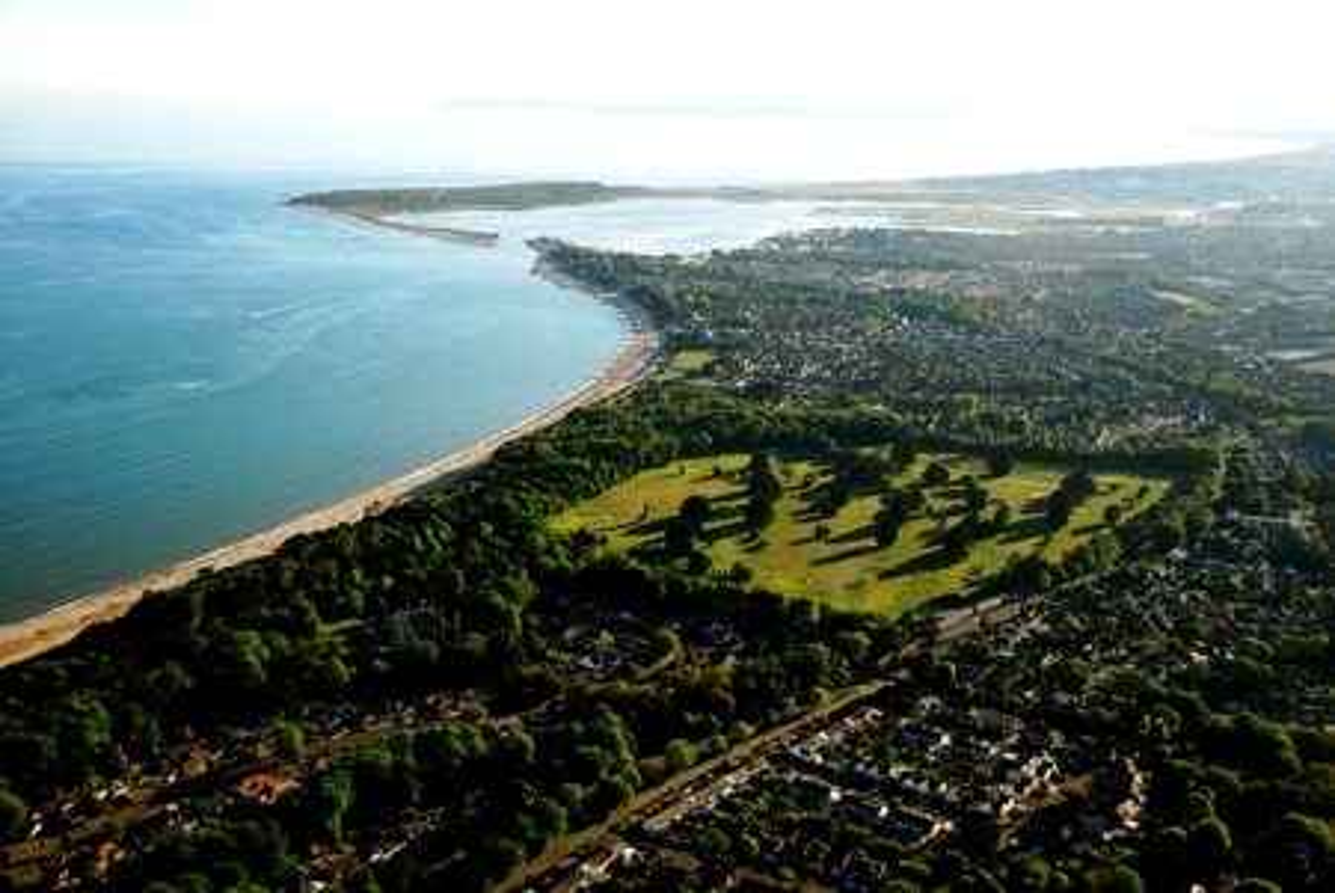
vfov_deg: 32.0
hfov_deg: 46.4
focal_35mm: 42
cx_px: 668
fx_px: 1559
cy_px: 446
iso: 160
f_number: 4
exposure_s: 1/1000
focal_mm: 28
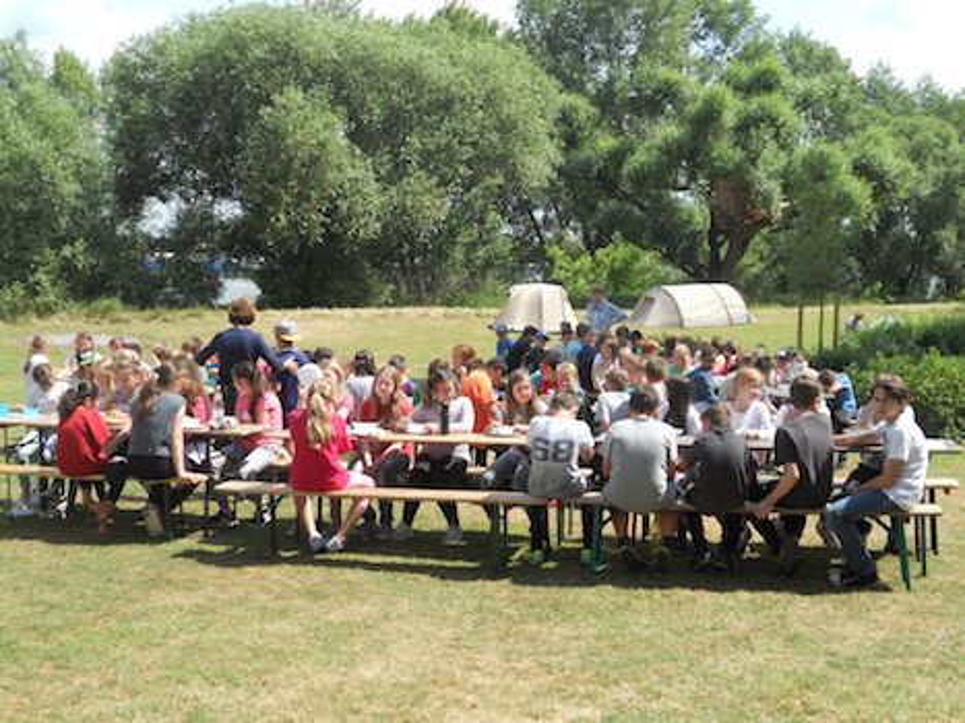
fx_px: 1282
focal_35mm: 46
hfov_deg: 41.2
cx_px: 482
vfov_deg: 31.5
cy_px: 362
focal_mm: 8.2
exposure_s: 1/400
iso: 80
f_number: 4.3
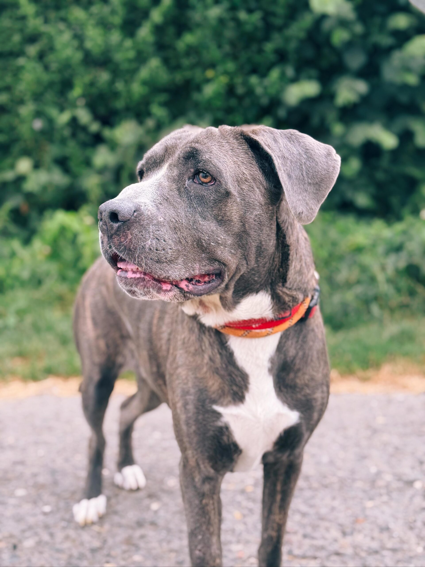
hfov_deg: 30.3
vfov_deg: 39.7
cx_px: 212
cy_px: 284
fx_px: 786
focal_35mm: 48
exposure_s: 1/854
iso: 64
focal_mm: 6.76
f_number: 1.78
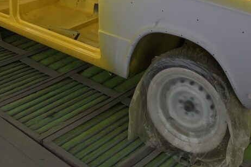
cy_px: -32
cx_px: 143
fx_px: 418
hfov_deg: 33.3
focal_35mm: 60
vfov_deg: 21.1
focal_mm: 3.93
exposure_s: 1/100
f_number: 1.7
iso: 64
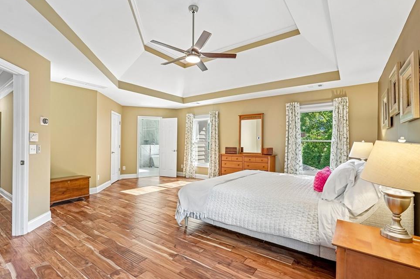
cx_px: 209
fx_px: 198
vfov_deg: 70.3
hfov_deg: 93.3
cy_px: 143
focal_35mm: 17
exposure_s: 1/13
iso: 800
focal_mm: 16
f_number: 8
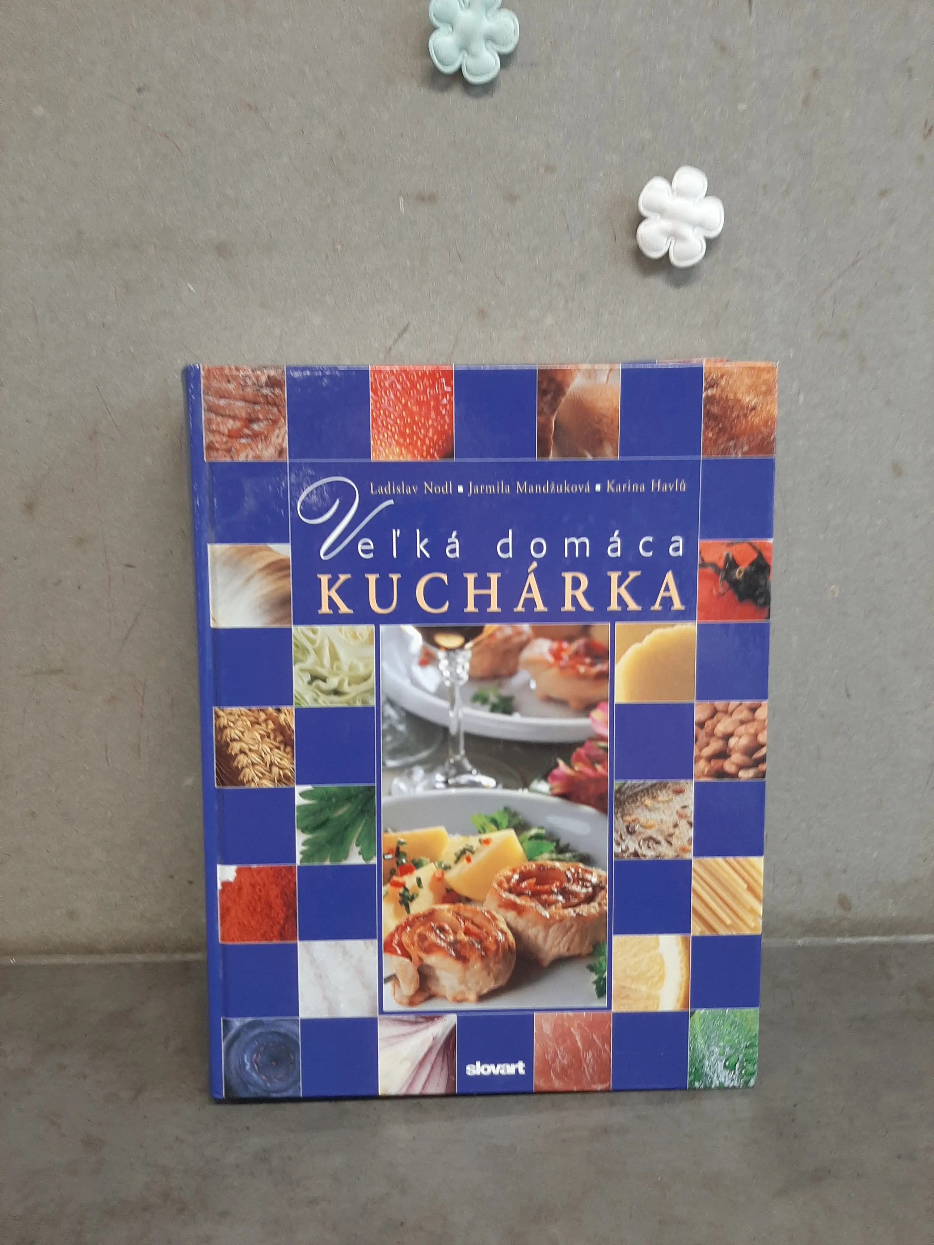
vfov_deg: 67.3
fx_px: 935
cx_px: 467
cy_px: 622
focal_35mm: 26
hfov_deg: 53.1
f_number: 1.7
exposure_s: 1/50
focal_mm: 3.93
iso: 100
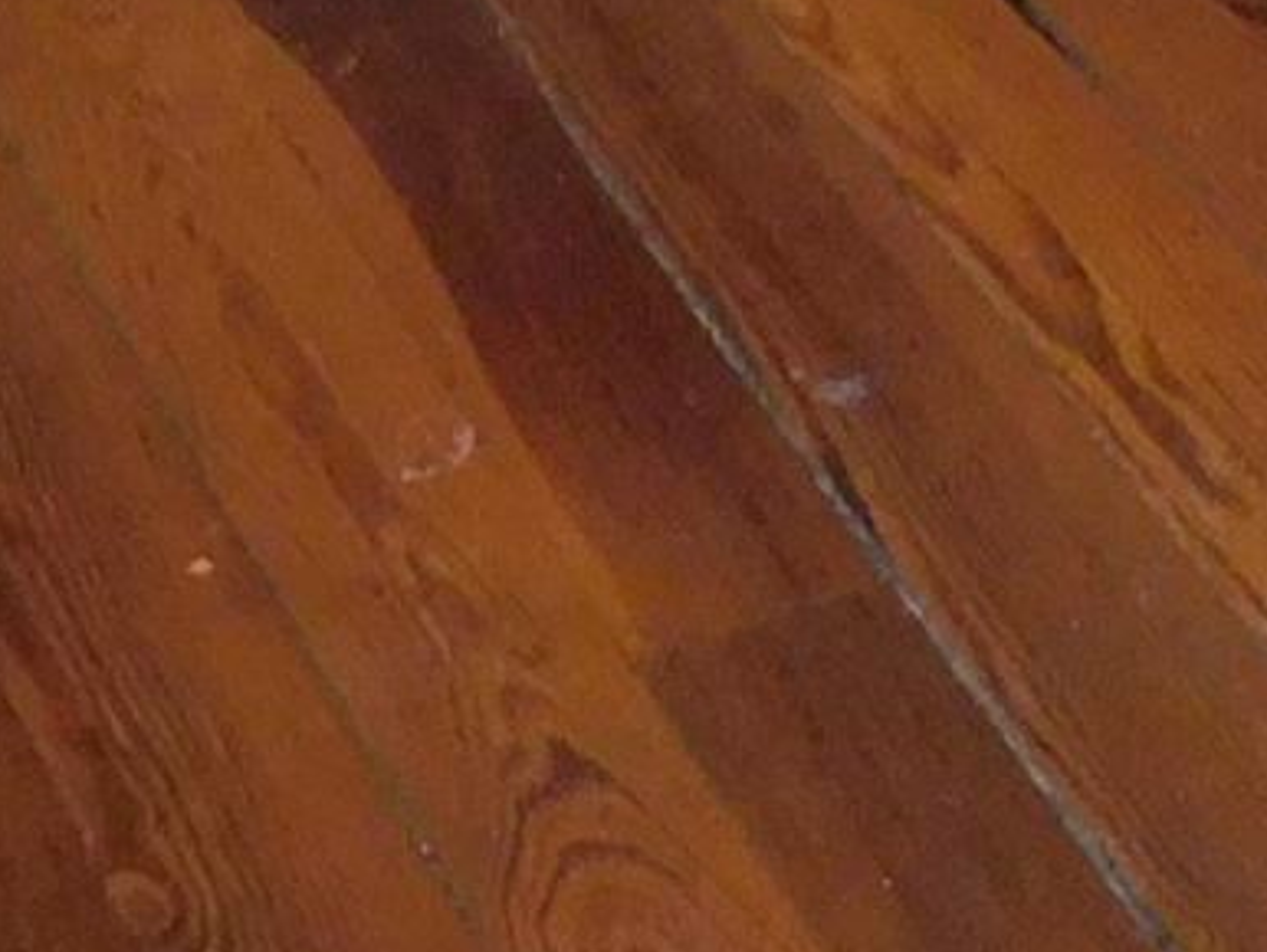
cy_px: -2295
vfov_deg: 6.9
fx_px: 6702
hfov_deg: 10.7
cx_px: 1293
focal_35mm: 183
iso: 400
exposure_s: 1/13
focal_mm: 4
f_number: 3
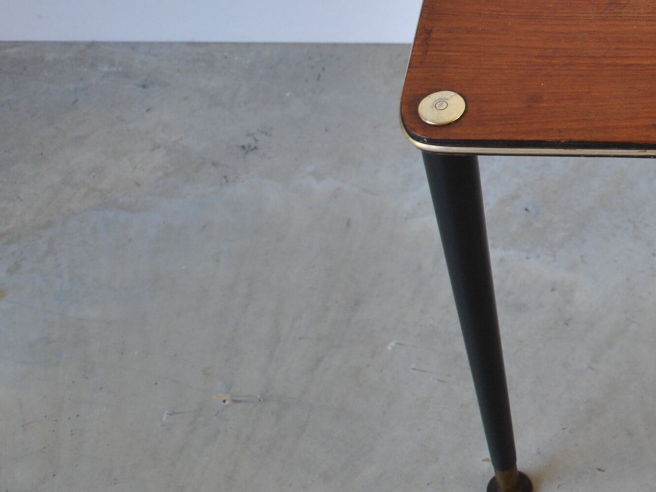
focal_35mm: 92
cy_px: 87
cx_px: 794
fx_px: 1744
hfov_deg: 20.0
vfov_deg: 15.9
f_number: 4.5
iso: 200
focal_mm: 22
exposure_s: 1/80
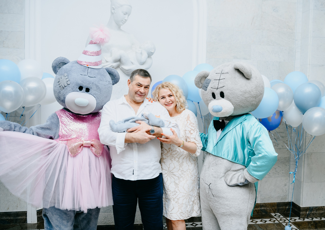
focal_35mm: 33
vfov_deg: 41.0
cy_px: 110
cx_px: 180
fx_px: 308
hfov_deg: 55.5
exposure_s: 1/160
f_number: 4
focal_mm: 30
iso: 320
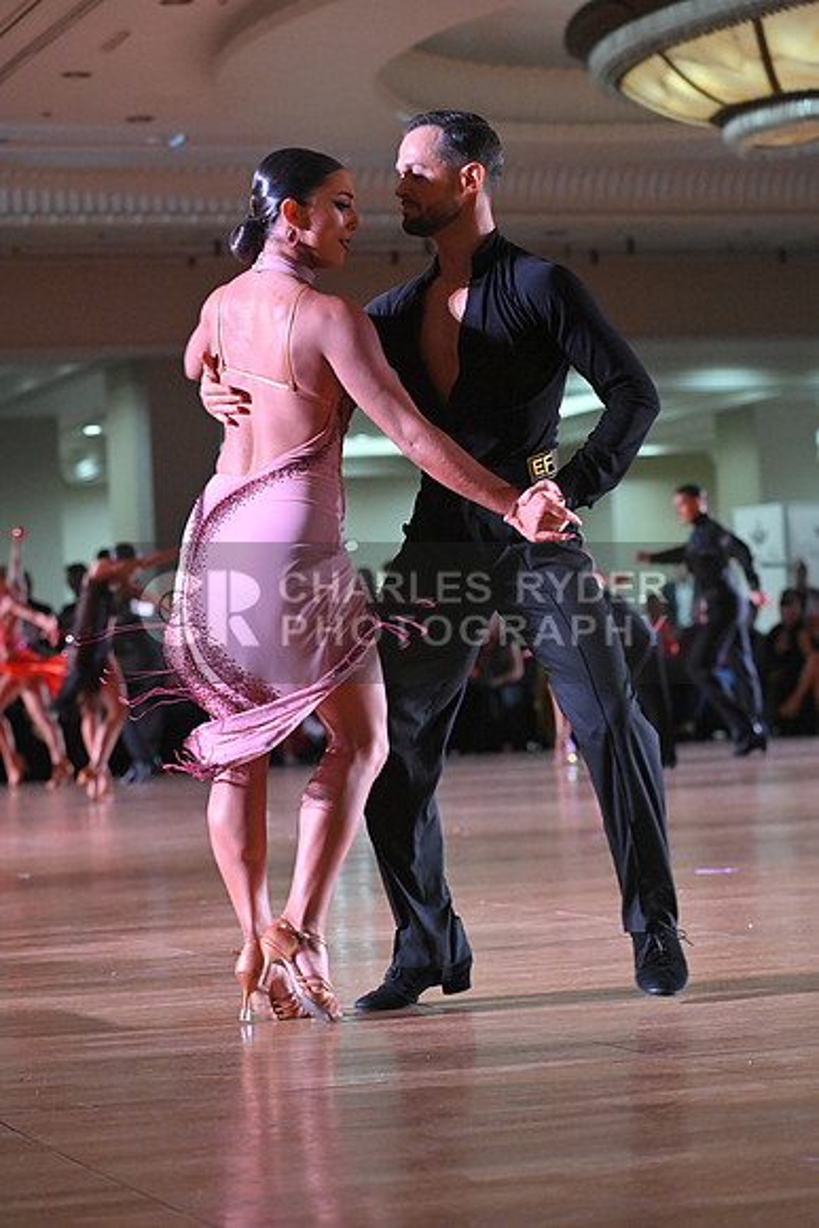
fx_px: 3410
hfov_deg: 13.7
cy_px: 614
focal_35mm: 100
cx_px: 410
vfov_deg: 20.4
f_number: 5
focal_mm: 100
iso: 6400
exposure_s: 1/400
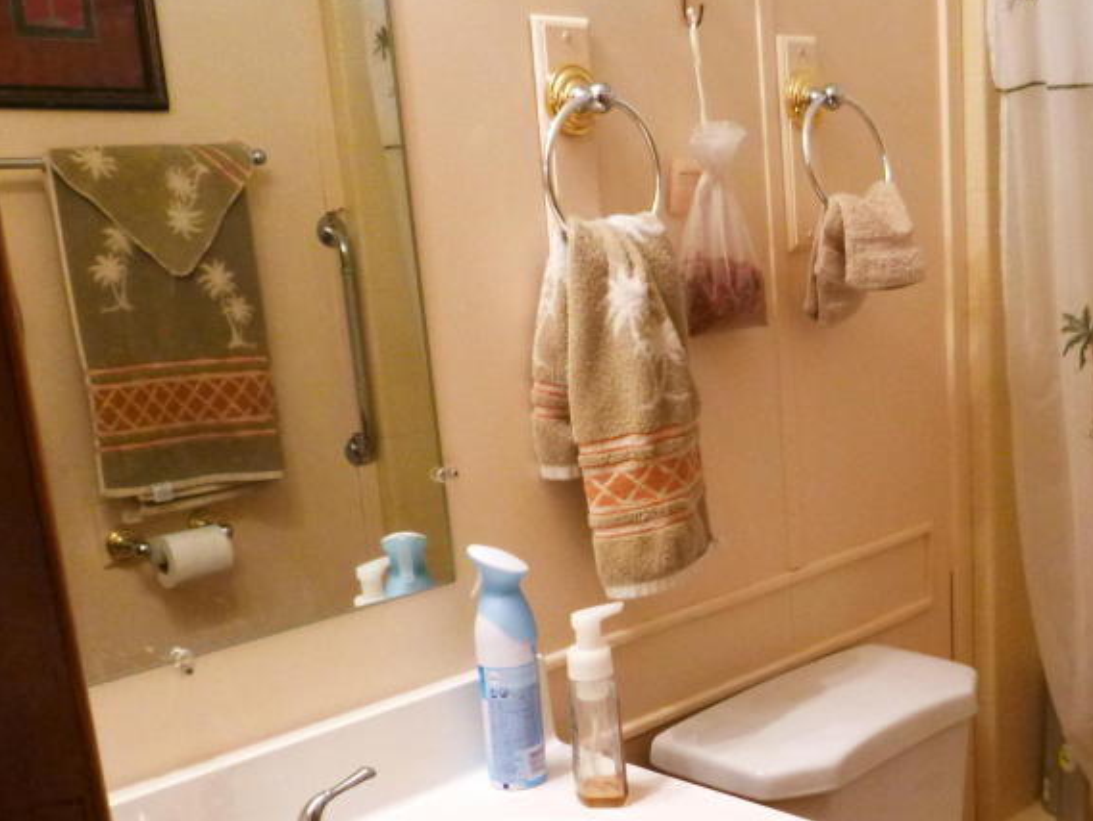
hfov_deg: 40.8
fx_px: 1421
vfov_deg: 31.7
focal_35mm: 45
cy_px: 590
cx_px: 826
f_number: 3.9
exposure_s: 1/13
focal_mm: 4.5
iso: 400
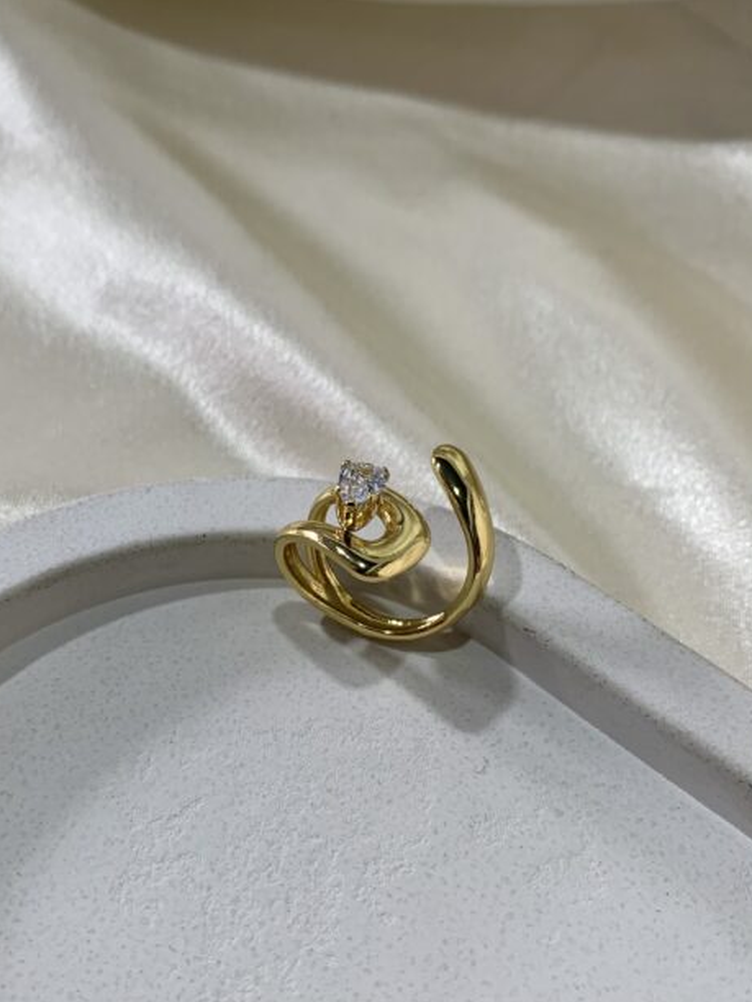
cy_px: 547
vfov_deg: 53.9
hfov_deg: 41.8
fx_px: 985
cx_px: 346
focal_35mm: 34
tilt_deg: -52.7
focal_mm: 4.25
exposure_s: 1/100
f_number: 1.8
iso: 80
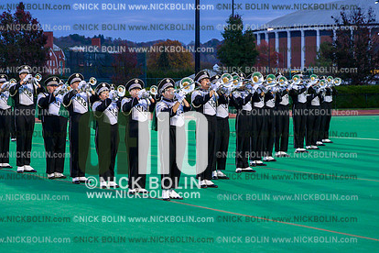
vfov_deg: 14.0
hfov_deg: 20.8
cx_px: 143
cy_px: 155
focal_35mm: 98
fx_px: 1032
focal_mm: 70
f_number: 5
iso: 1600
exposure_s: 1/250
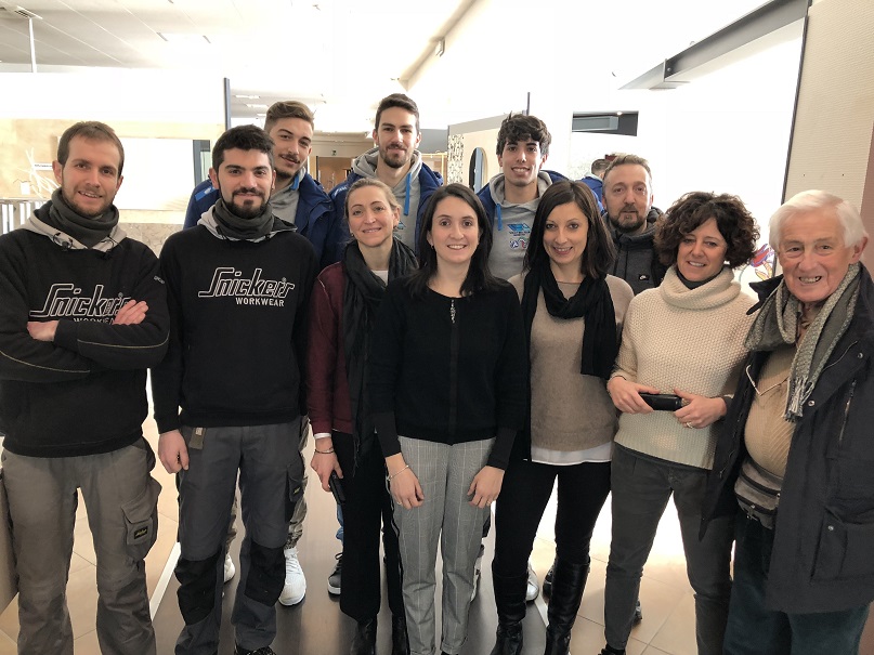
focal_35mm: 28
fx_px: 707
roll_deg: -1.7
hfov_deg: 63.5
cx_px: 437
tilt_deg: -13.0
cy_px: 328
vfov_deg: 49.7
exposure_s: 1/25
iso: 40
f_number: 1.8
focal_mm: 3.99
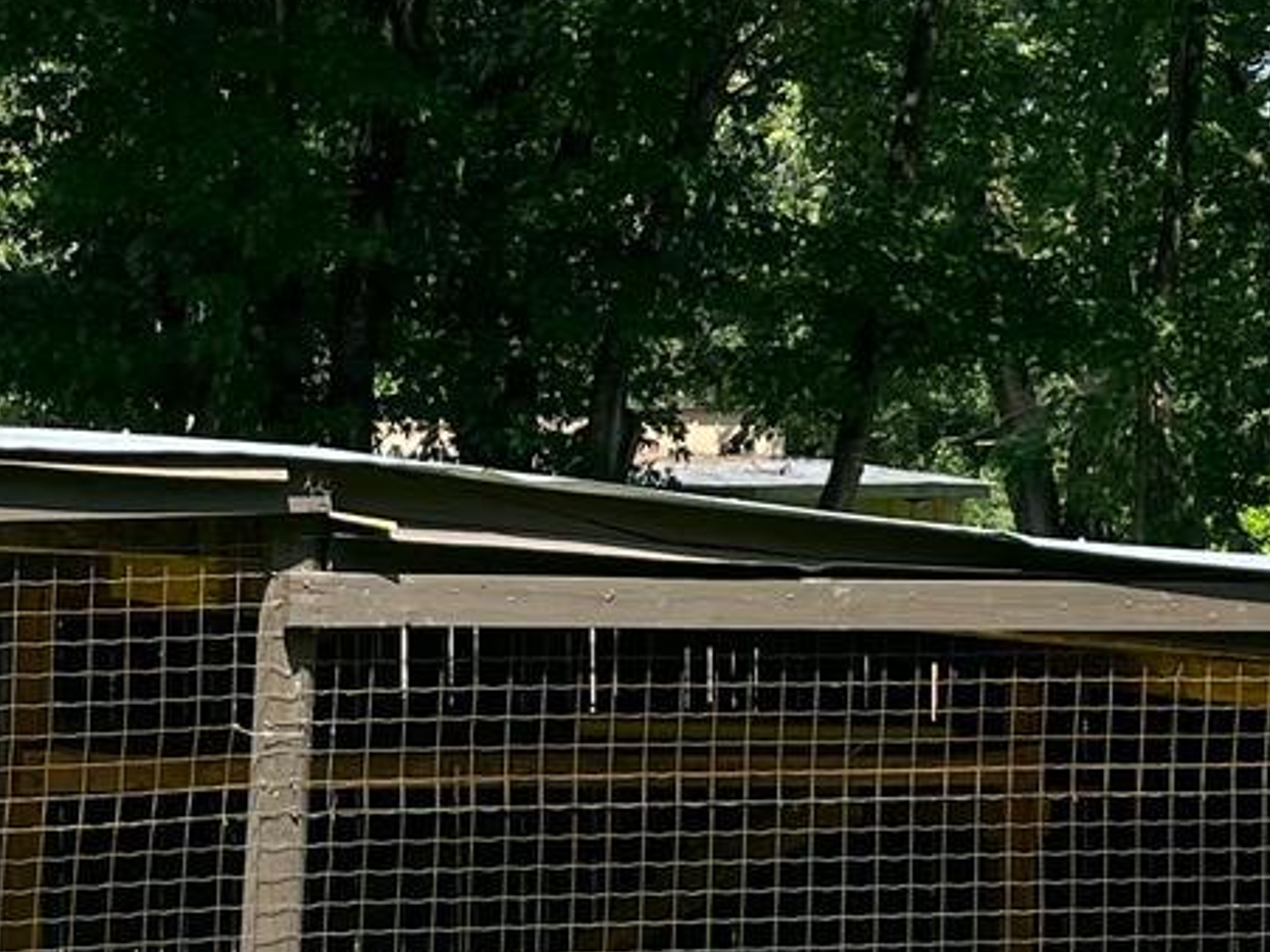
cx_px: 301
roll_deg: +0.0
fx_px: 4328
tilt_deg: -1.7
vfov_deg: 12.5
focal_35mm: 118
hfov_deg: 16.6
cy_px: 499
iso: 50
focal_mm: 5.1
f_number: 1.6
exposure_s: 1/1199
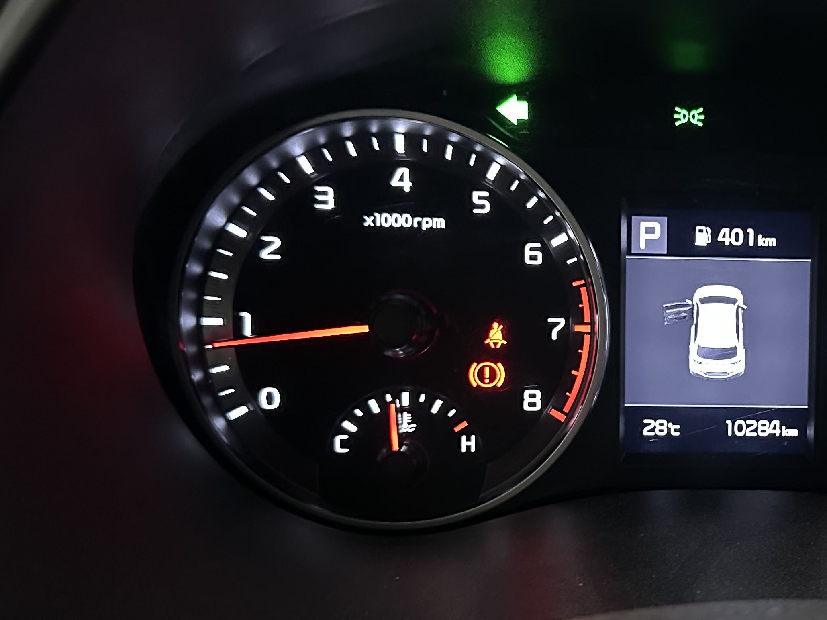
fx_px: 1123
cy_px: 388
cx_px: 718
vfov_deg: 30.7
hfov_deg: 38.1
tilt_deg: -23.7
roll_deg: -2.7
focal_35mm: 47
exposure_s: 1/29
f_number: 1.78
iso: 2000
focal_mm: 6.86
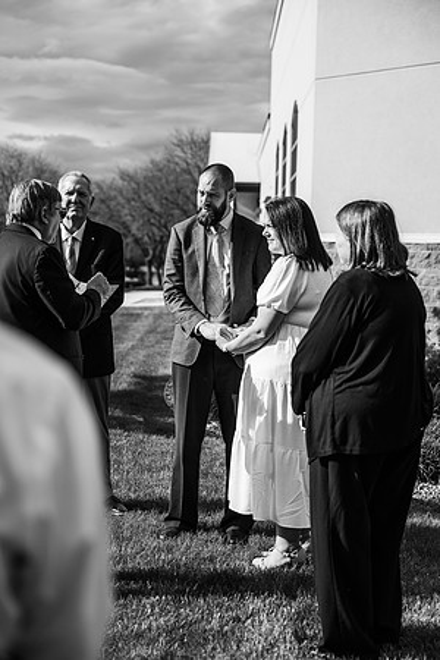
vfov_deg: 36.2
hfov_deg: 24.6
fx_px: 1008
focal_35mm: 55
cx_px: 220
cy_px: 330
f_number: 2.8
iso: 125
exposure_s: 1/4000
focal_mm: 55
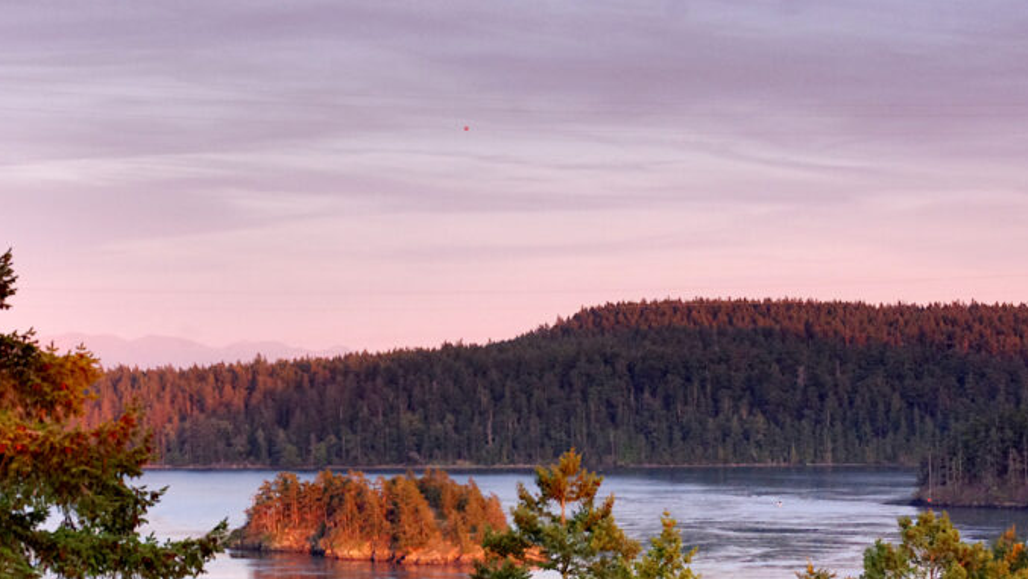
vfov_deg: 13.9
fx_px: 2372
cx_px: 430
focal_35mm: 87
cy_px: 441
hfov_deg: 24.4
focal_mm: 37
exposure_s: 1/80
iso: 800
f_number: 6.3
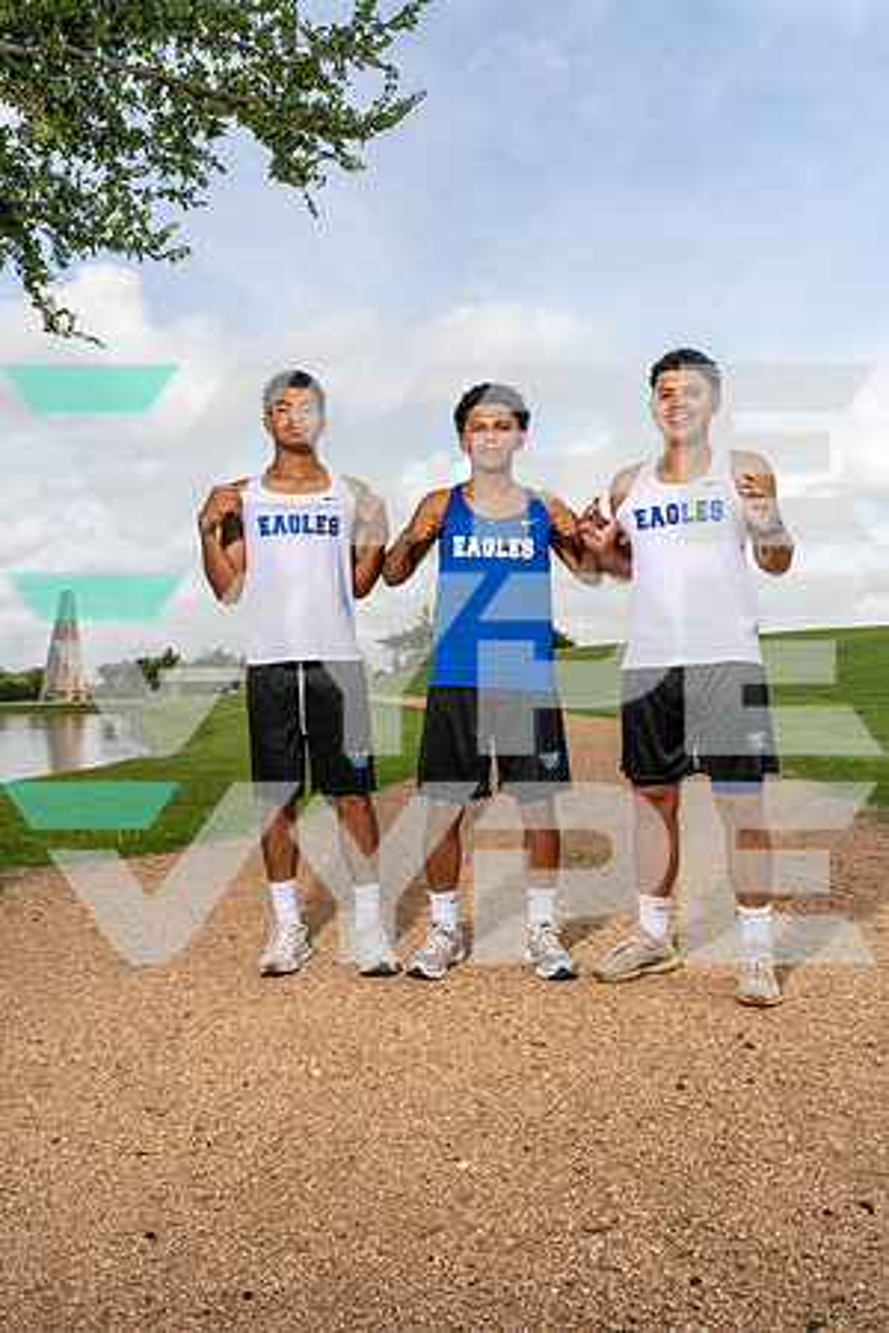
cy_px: 666
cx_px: 444
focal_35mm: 28
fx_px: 1037
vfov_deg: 65.5
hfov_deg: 46.4
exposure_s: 1/250
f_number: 8
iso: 100
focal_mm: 28
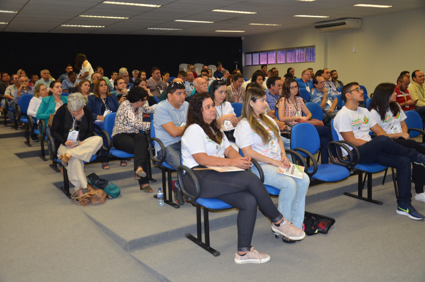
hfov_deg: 57.3
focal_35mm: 33
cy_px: 141
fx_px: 389
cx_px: 212
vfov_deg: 39.8
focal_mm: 22
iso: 560
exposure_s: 1/60
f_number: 4.5
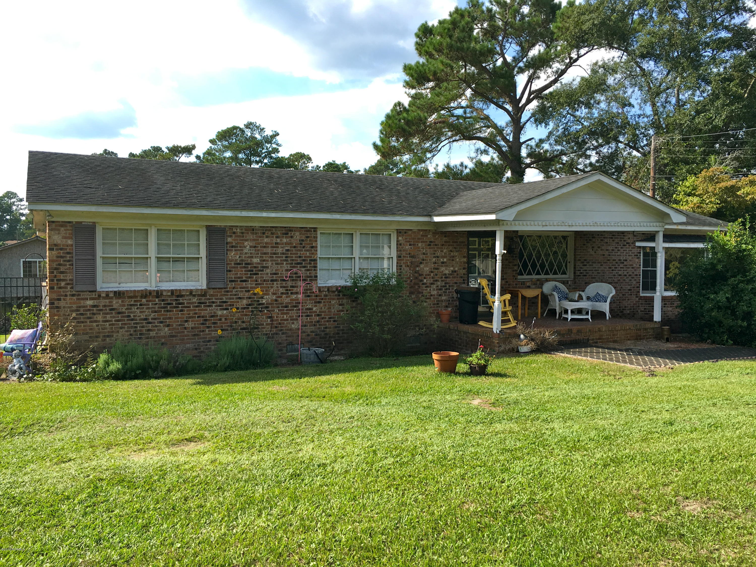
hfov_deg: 61.7
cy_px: 284
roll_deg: -0.6
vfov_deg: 48.2
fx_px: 633
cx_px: 378
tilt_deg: -2.4
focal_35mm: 29
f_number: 2.2
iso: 25
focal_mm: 4.15
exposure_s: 1/668
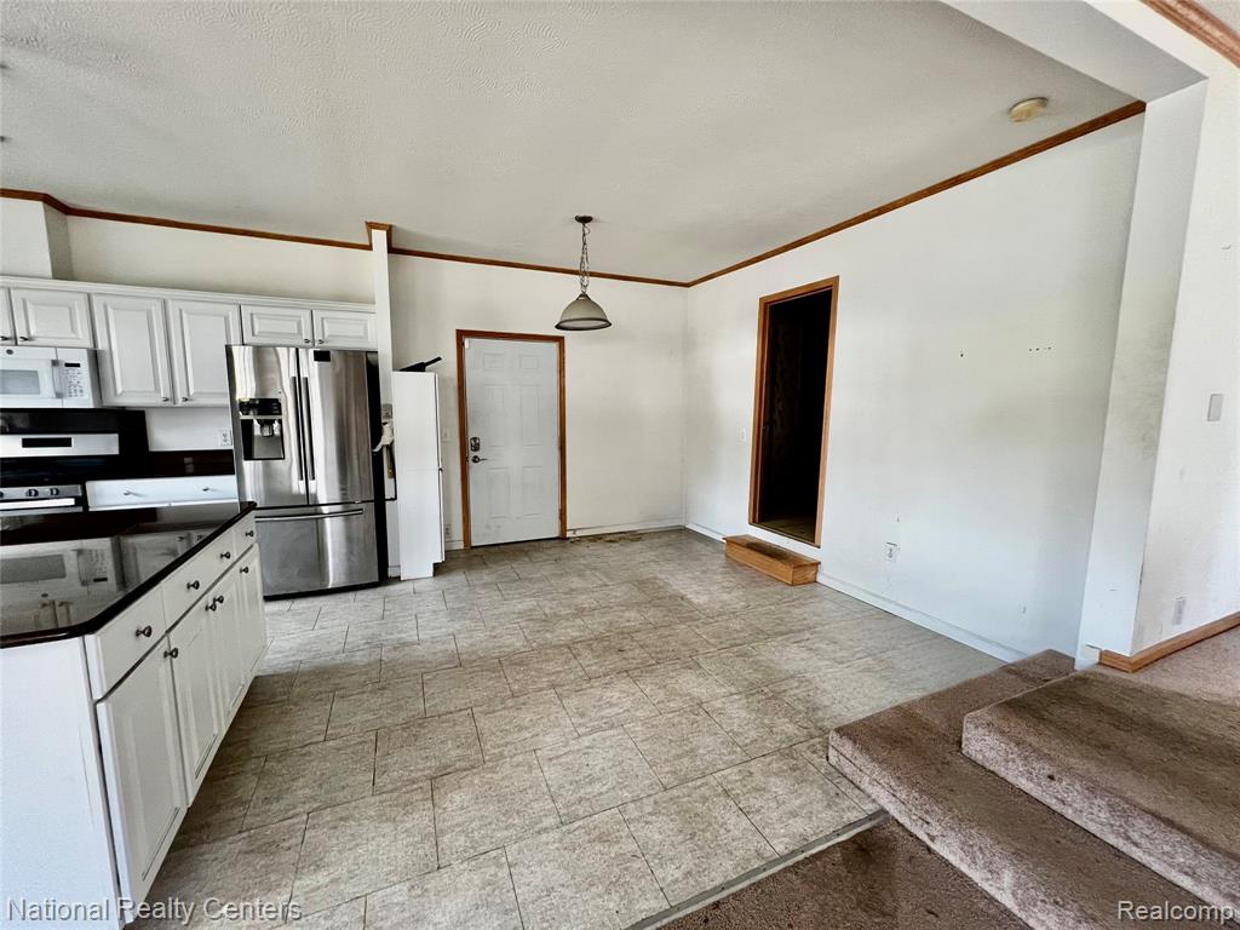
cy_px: 465
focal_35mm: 13
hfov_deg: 106.2
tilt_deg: -7.3
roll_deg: -0.8
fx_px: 466
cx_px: 620
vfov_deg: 89.9
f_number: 1.8
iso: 250
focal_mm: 1.57
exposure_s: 1/60
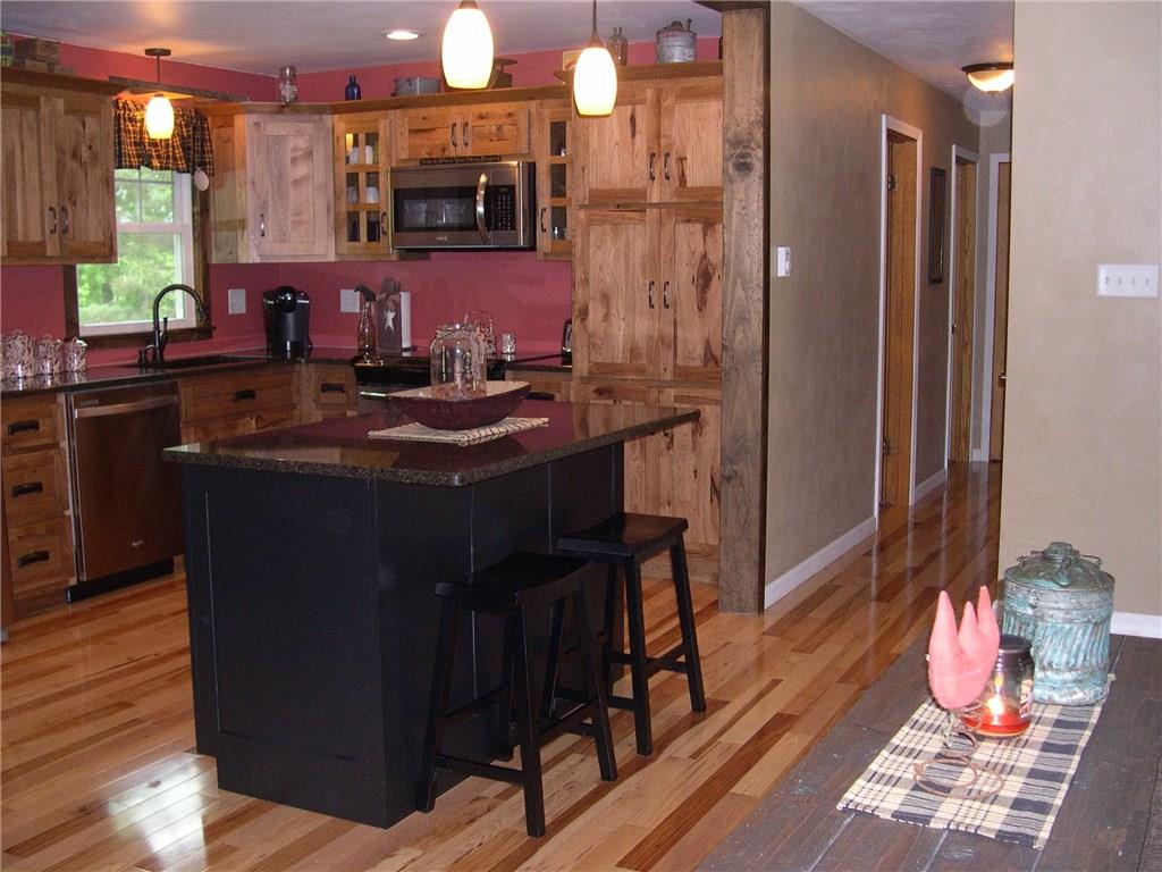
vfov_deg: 37.7
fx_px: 1276
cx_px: 581
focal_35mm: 38
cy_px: 436
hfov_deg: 49.0
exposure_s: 1/60
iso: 400
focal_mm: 8
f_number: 2.8
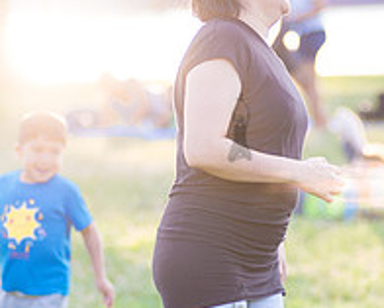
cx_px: 239
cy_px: 127
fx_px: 3946
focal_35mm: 347
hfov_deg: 5.6
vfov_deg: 4.5
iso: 1000
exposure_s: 1/800
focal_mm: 125
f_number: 2.8
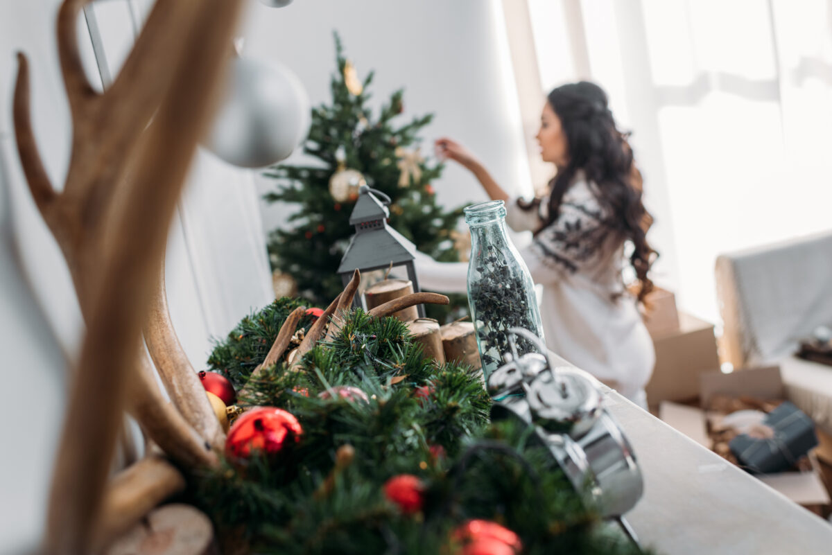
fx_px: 809
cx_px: 416
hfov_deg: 54.4
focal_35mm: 35
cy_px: 278
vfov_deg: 37.9
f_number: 3.2
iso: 200
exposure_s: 1/160
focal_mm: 35
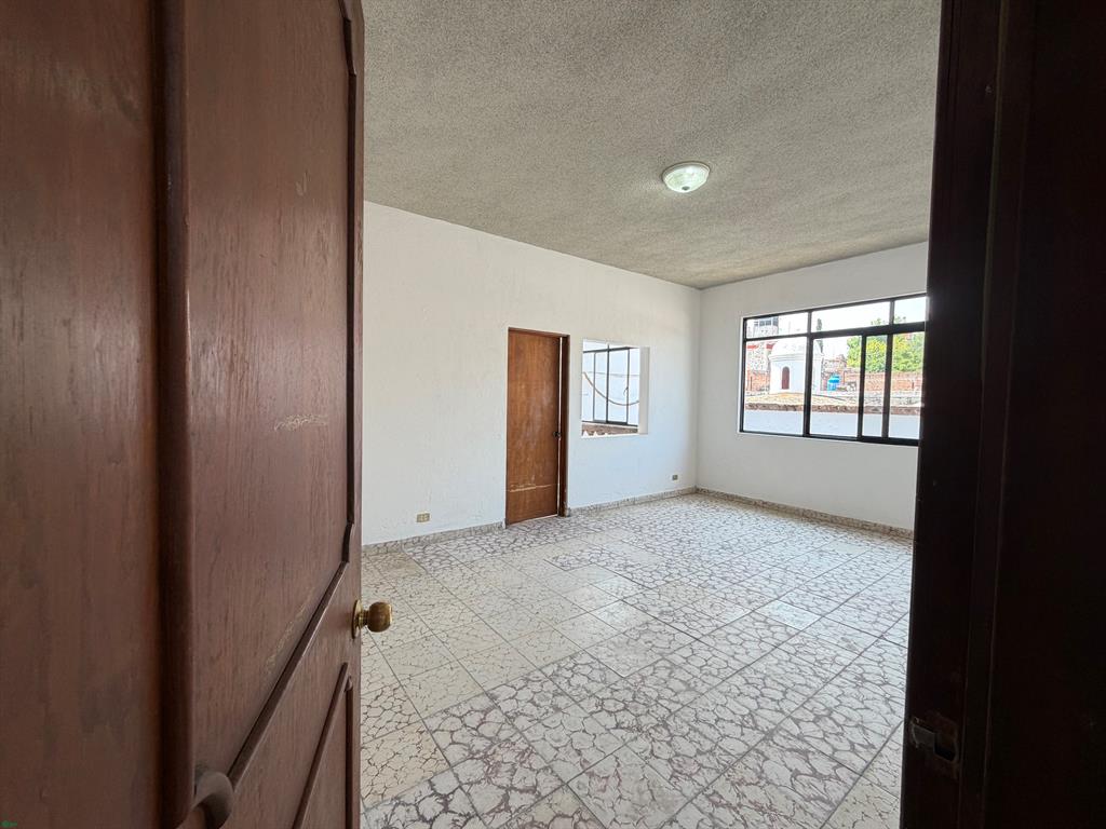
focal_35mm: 14
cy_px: 414
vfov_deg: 85.7
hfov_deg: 102.1
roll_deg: -1.0
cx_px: 553
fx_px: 447
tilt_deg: -2.2
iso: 64
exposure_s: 1/121
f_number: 2.2
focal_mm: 2.22
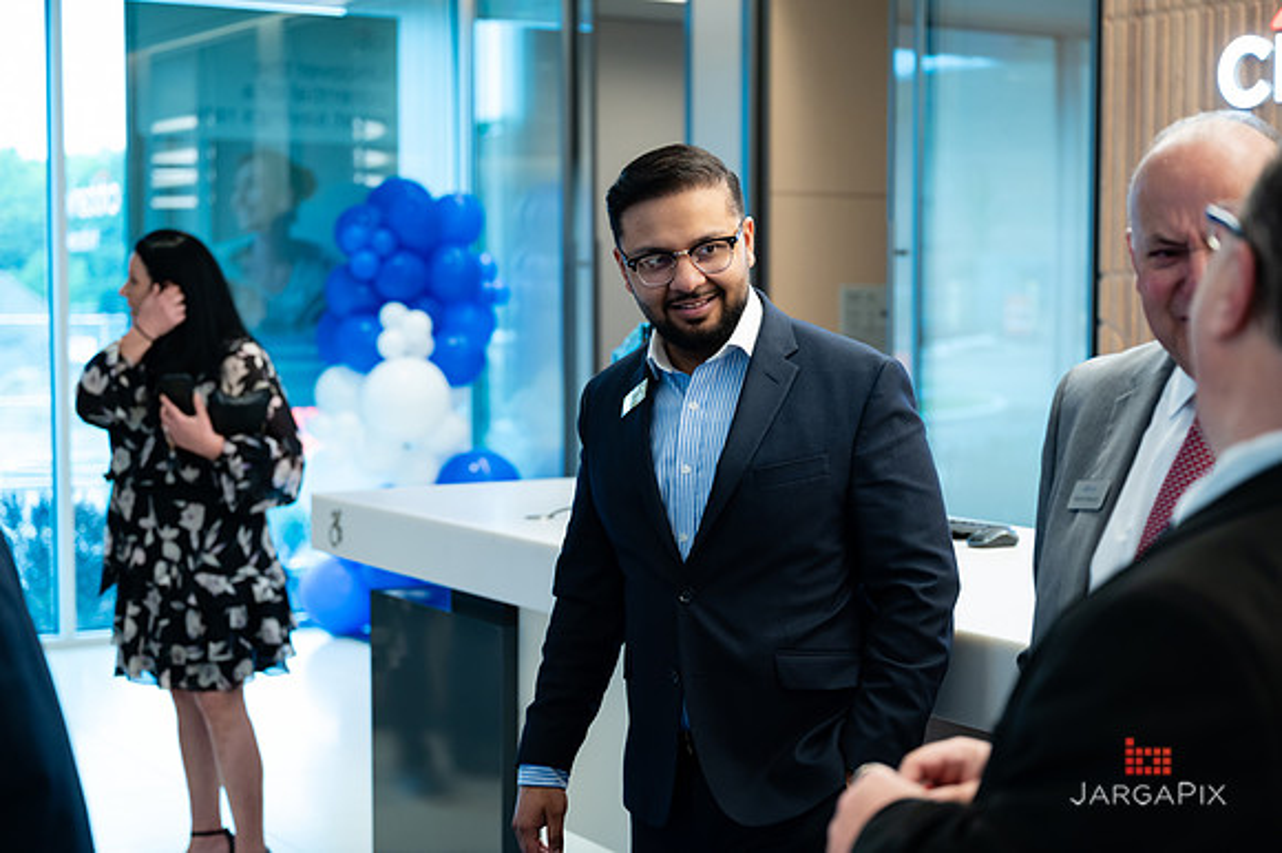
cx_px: 641
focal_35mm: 58
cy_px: 426
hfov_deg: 34.5
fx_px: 2065
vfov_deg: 23.3
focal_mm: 58
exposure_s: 1/200
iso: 1000
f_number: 3.2
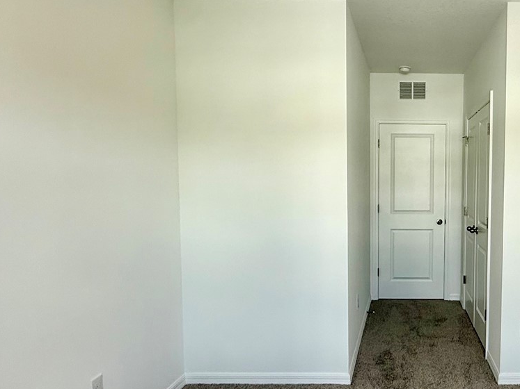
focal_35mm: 30
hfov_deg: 56.1
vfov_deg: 46.8
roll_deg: -0.8
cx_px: 409
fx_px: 451
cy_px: 204
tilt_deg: -3.0
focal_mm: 2.22
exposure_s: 1/120
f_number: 2.2
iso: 100
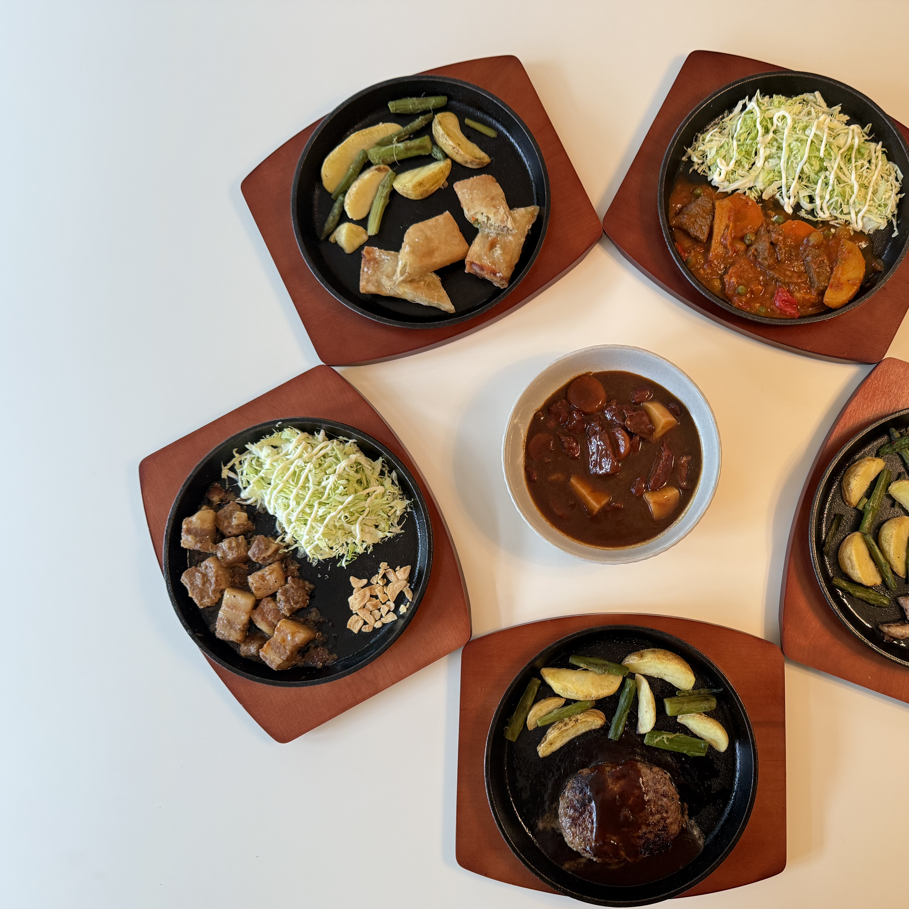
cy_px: 463
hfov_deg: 54.4
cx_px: 610
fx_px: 862
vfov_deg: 55.6
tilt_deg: -84.0
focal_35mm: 29
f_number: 1.78
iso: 200
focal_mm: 6.76
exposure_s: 1/100
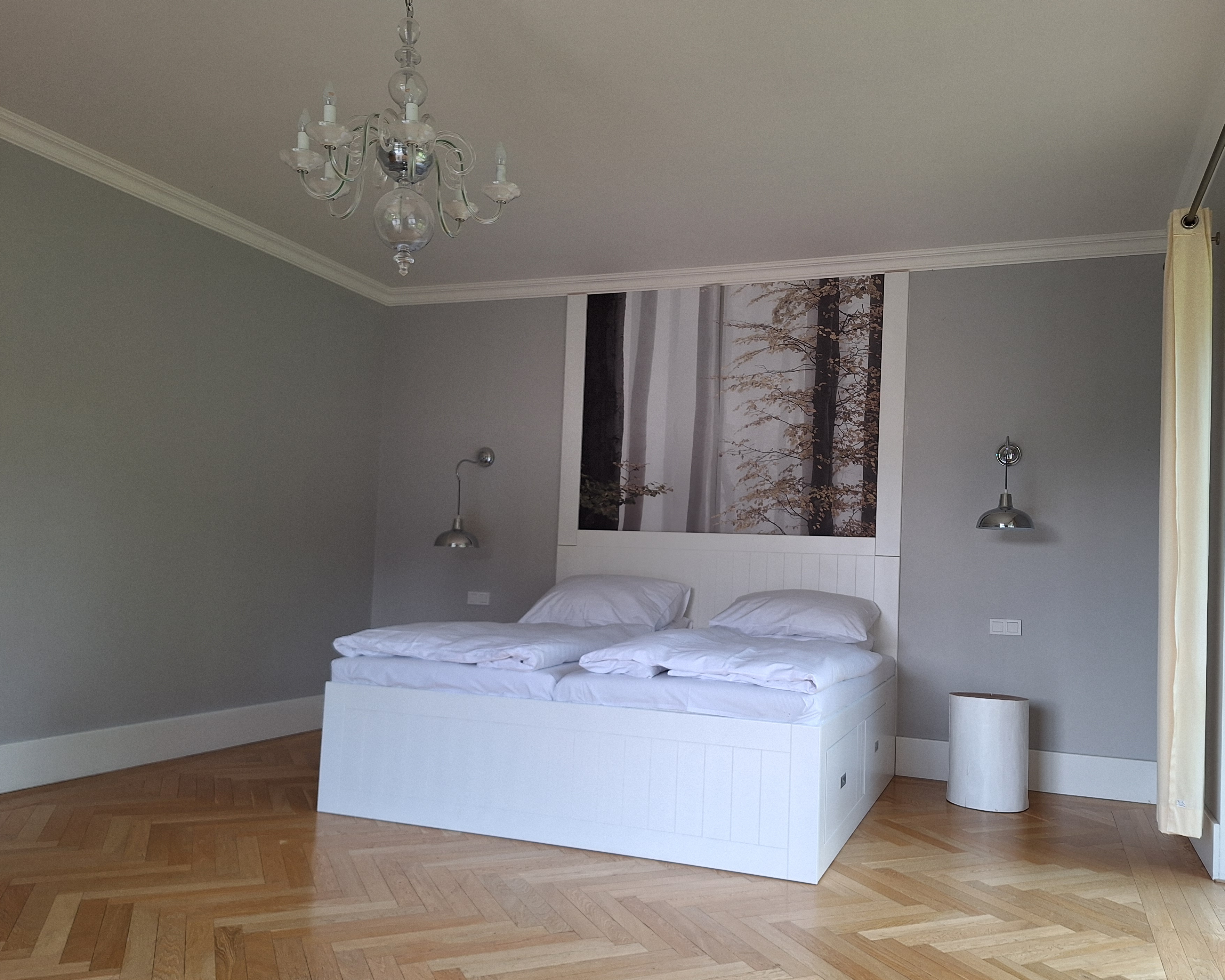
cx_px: 654
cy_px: 517
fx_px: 943
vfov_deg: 54.9
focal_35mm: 26
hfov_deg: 66.0
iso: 64
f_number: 1.8
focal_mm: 5.54
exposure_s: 1/40
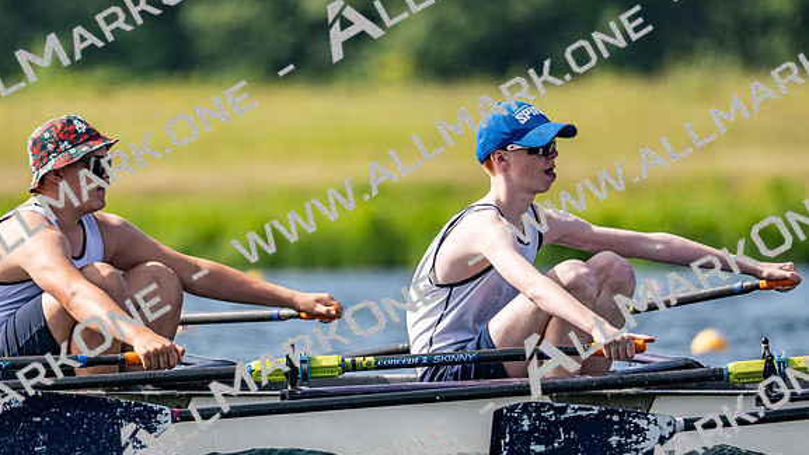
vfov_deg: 1.9
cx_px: 404
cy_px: 267
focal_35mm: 631
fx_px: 13540
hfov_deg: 3.4
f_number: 4.5
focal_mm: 400
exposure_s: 1/2500
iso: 220
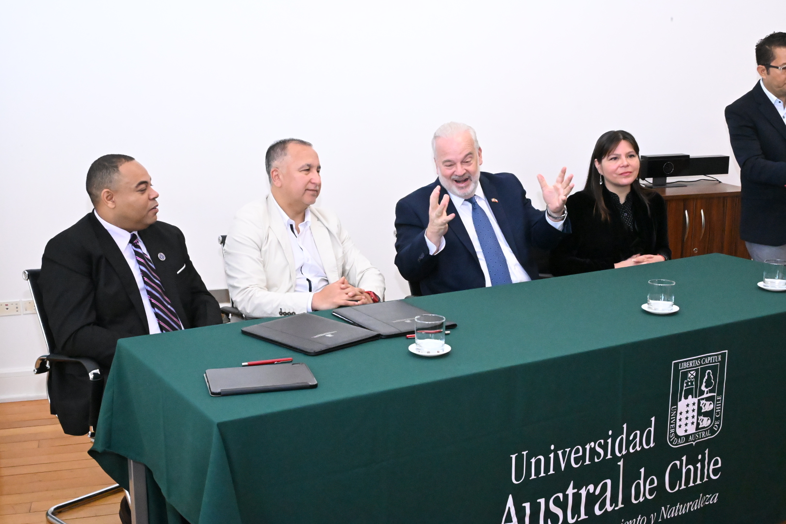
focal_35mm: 43
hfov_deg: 45.4
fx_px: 939
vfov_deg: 31.2
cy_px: 262
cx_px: 393
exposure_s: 1/200
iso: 25600
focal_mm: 43
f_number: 20
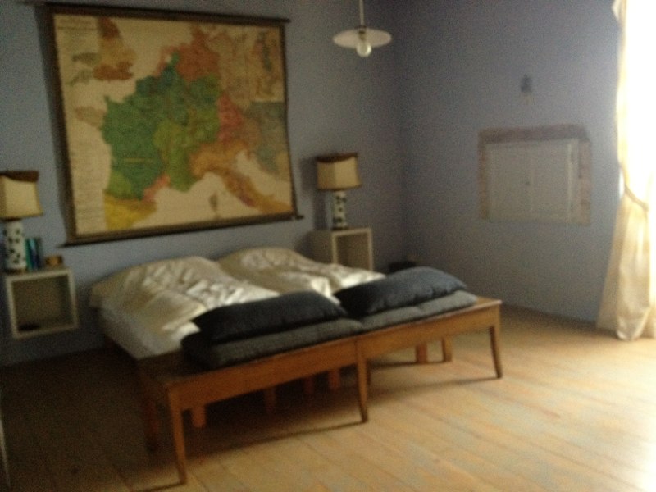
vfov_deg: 40.7
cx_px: 328
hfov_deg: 52.6
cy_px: 246
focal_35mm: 35
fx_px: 663
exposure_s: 1/20
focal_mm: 4.28
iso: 400
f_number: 2.4
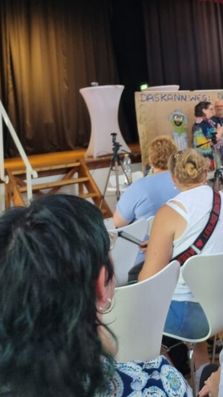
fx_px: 494
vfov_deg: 41.6
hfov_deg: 24.1
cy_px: 73
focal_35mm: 47
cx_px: 231
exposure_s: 1/50
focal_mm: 5.4
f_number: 1.8
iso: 200
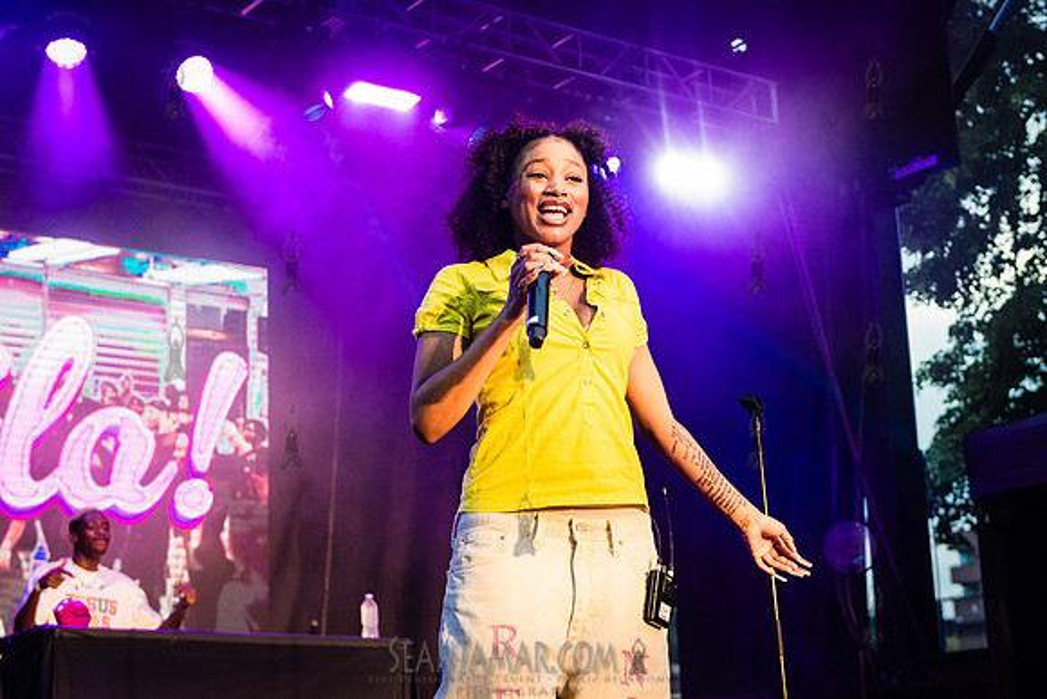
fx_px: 1781
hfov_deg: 32.8
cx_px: 530
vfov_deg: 22.2
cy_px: 326
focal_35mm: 61
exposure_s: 1/800
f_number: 3.5
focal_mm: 50
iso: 4000
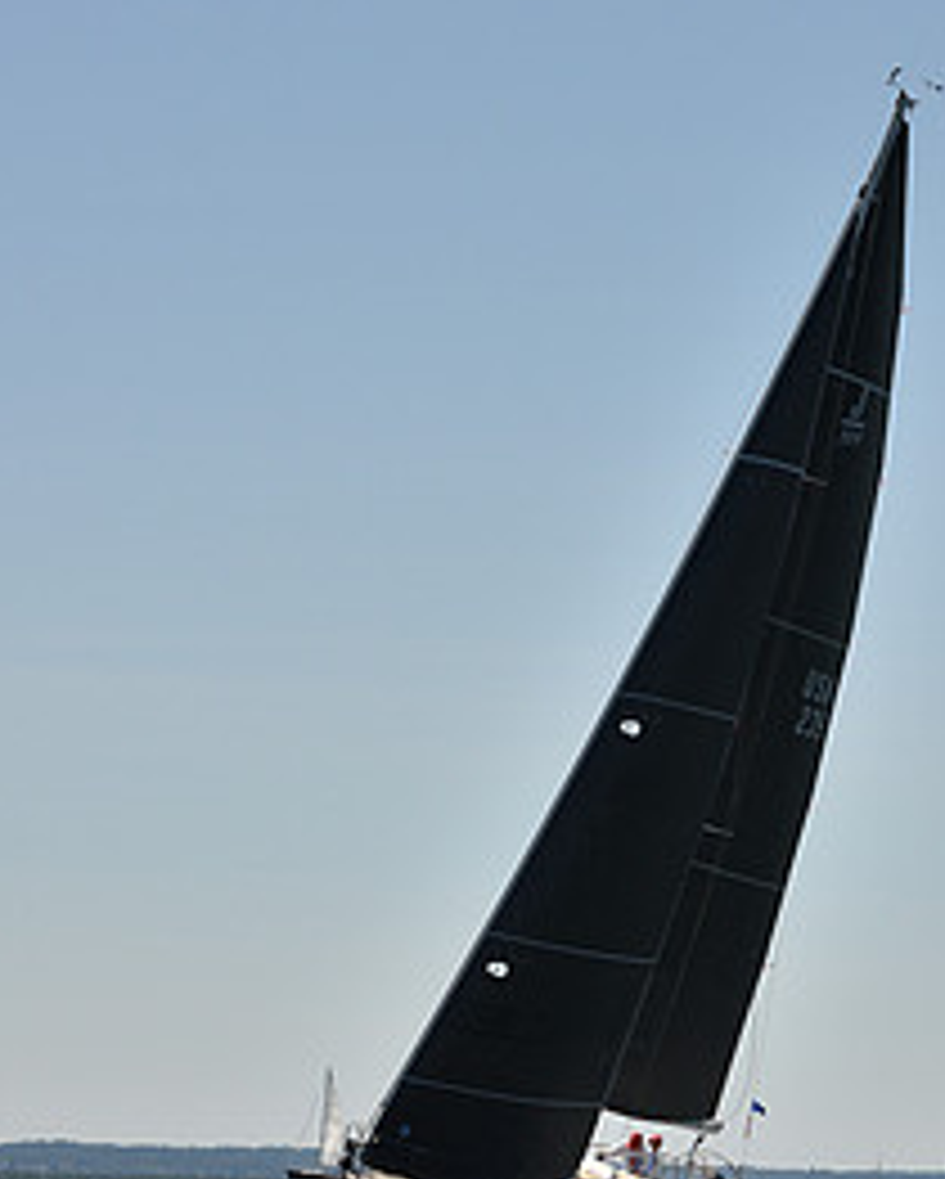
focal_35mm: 191
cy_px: 648
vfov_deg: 10.1
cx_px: 704
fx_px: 6670
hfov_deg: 8.1
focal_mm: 92
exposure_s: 1/1250
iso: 250
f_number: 5
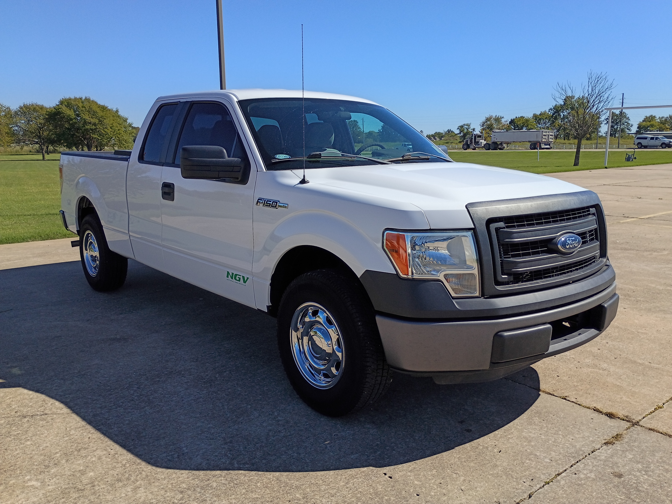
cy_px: 252
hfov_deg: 61.7
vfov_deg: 48.2
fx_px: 563
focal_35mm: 29
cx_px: 336
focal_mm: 4.27
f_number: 1.8
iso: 104
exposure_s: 1/1307
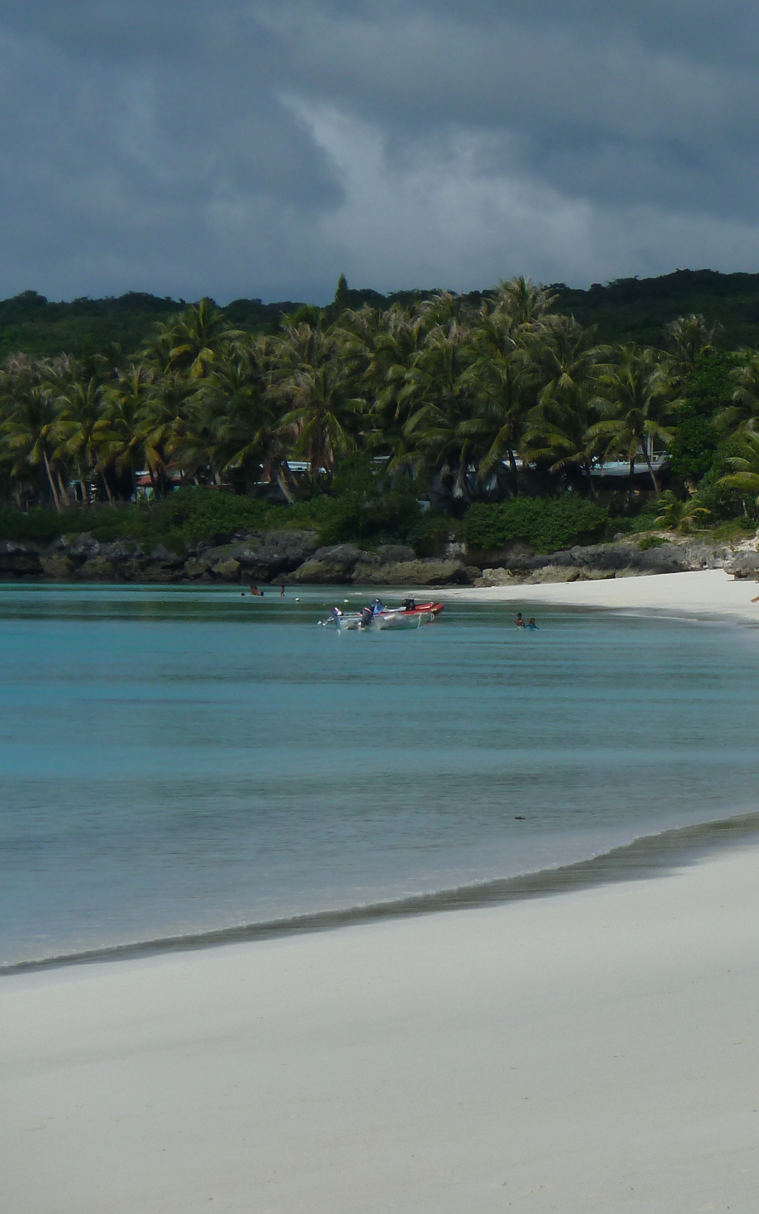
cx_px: 832
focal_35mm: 314
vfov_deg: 6.7
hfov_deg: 4.2
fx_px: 10394
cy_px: 624
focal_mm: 32.1
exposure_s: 1/800
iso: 80
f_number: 6.3
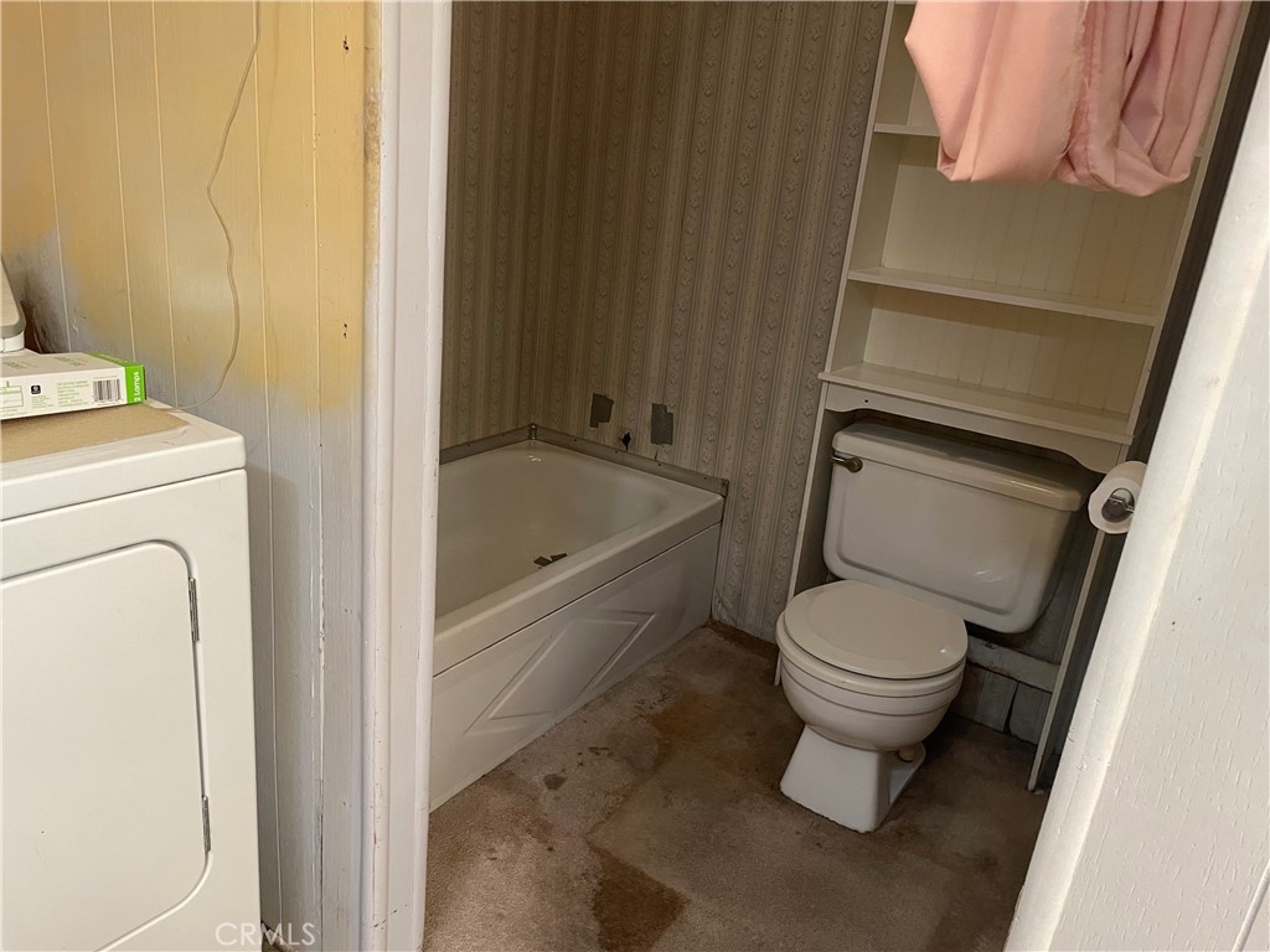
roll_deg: -6.2
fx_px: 954
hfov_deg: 67.3
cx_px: 635
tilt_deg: -20.1
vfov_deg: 53.1
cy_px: 476
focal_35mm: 26
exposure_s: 1/60
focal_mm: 4.2
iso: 320
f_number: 1.6
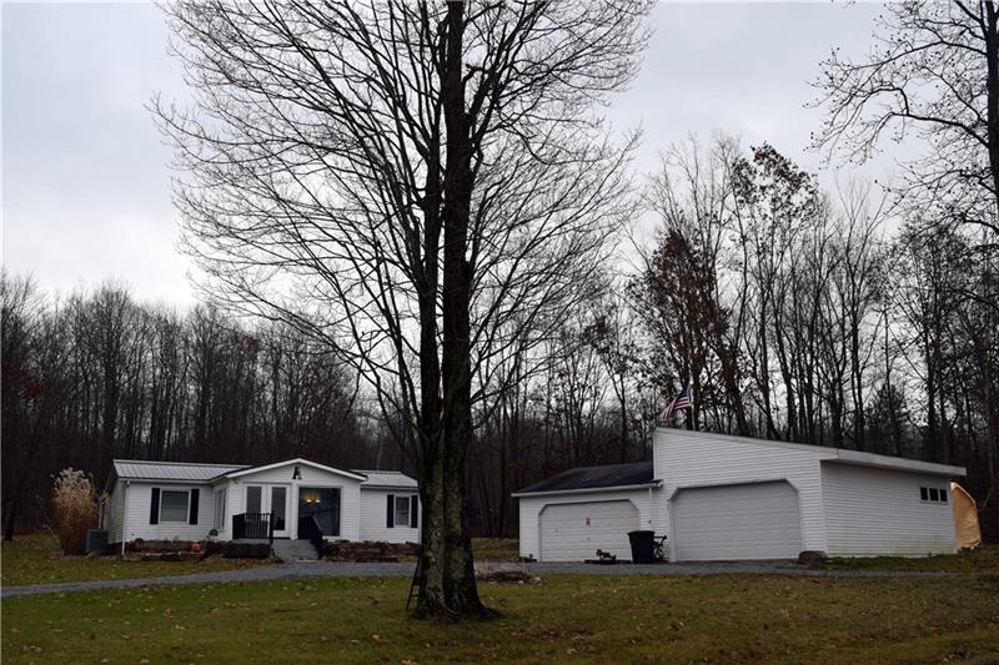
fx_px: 999
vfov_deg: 36.9
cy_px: 332
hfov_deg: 53.1
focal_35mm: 36
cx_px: 500
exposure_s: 1/250
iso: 200
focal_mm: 24
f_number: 8
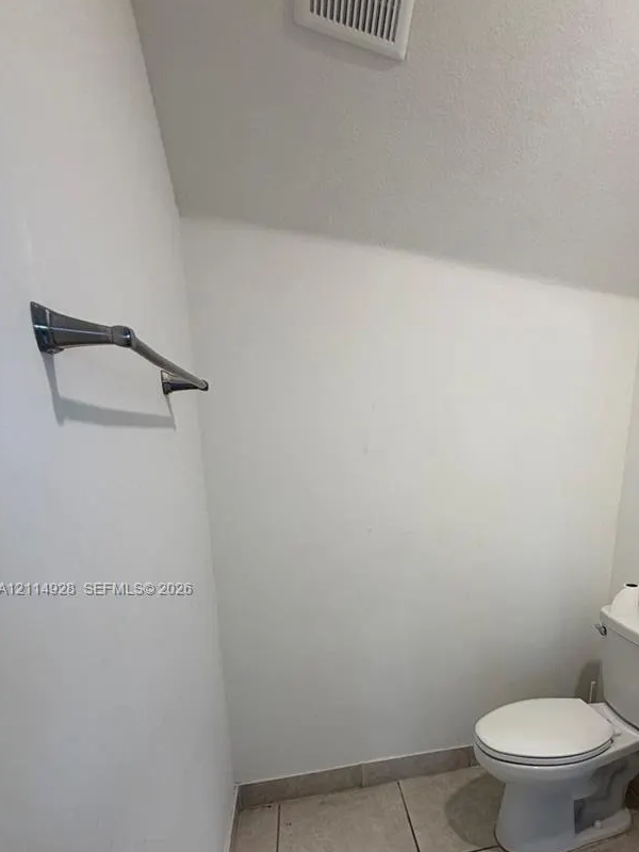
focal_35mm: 21
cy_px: 590
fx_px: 517
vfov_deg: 75.7
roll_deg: -2.1
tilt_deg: -14.7
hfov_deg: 60.2
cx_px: 474
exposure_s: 1/120
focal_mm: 2.22
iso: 160
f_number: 2.2
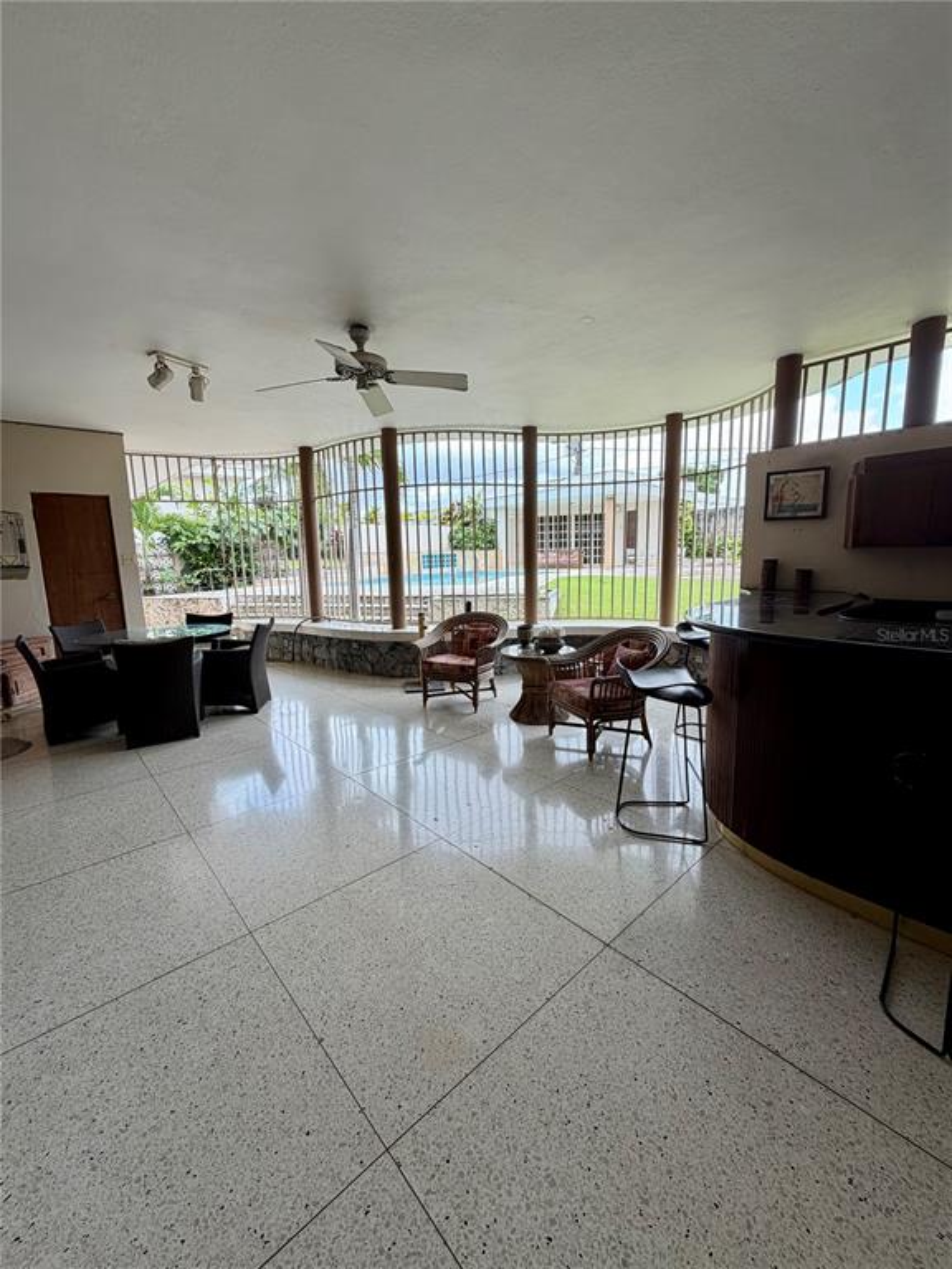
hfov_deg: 85.7
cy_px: 634
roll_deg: +0.6
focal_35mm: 14
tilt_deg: -8.9
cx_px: 476
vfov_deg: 102.1
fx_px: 513
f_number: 2.2
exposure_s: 1/165
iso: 40
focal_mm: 2.22
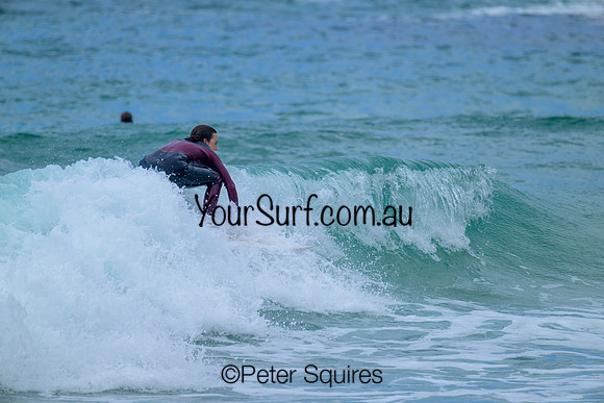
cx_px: 302
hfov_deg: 3.7
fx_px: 9397
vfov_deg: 2.5
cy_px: 202
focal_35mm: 560
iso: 320
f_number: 8
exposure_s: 1/2000
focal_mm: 560
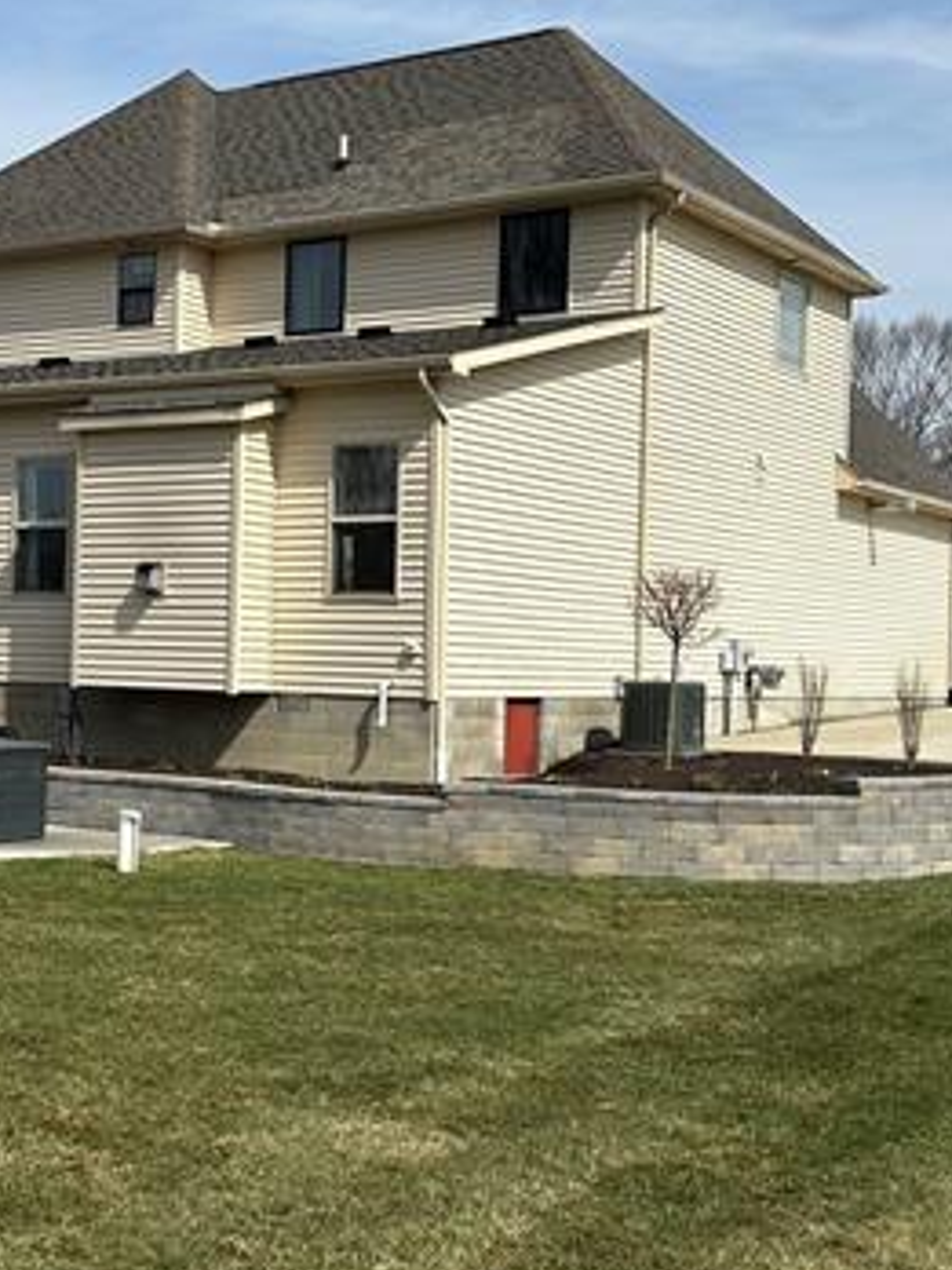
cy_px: 624
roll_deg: -2.3
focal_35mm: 53
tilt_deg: +1.0
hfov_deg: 27.4
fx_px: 1943
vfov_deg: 36.2
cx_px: 332
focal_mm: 6.86
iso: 80
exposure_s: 1/7042
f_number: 1.78
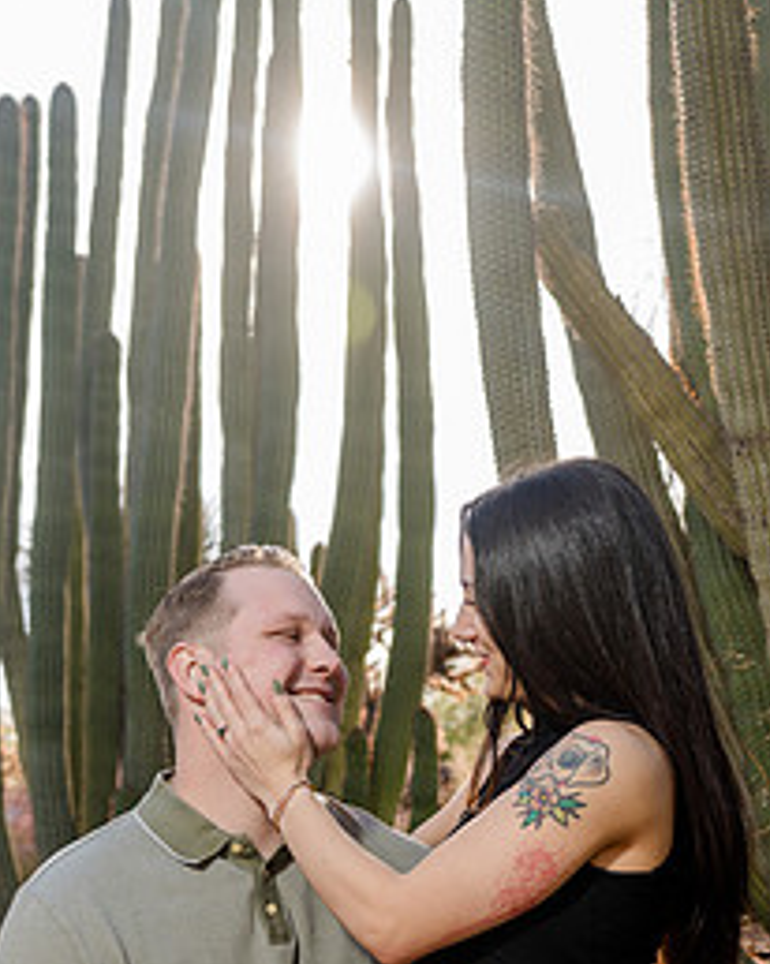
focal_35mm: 54
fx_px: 1540
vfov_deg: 33.8
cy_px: 758
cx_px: 434
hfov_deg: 28.0
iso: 50
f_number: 4
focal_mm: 33
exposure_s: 1/200
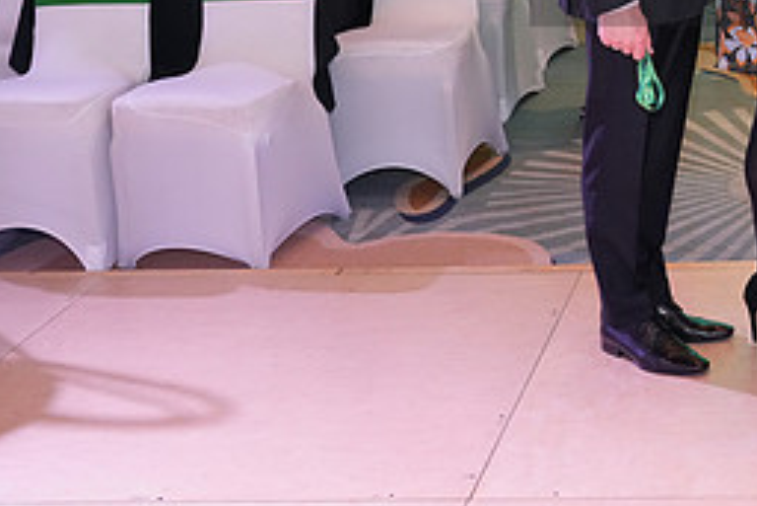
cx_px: 852
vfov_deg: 17.2
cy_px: -52
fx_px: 1620
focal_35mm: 77
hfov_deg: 24.4
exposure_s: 1/250
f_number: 5.6
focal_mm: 34
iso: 3200
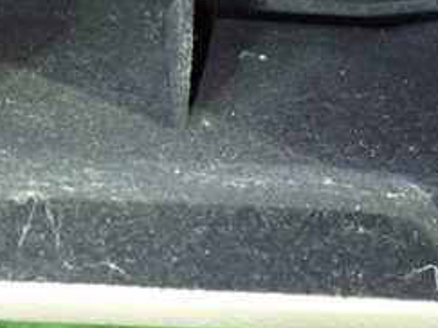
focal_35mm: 74
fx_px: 936
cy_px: 45
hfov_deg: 26.1
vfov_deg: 19.6
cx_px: 126
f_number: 2.3
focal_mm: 5.4
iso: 800
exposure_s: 1/25
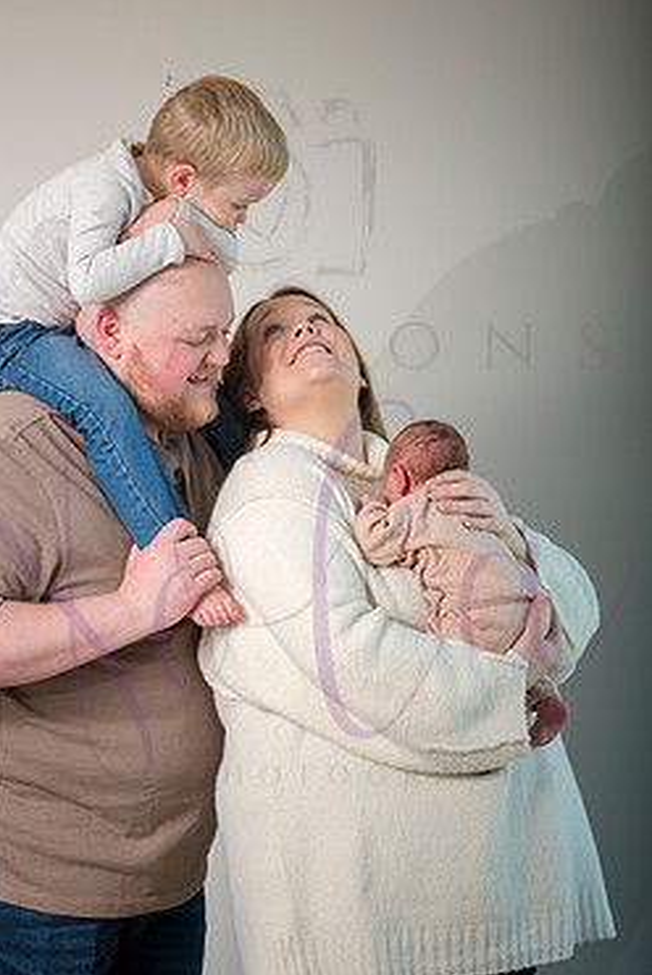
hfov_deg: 13.3
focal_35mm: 103
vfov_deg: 19.8
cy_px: 439
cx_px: 260
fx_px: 2793
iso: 500
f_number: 8
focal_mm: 85
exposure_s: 1/250
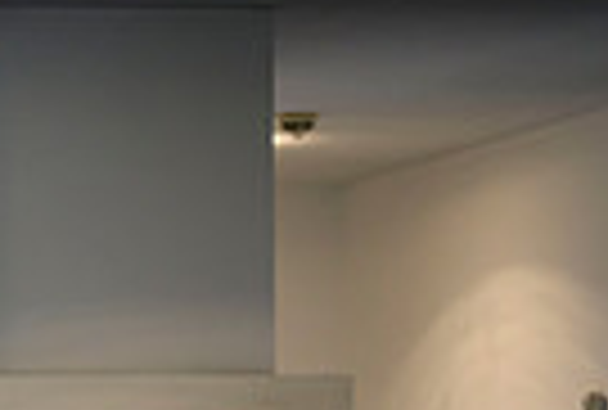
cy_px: 768
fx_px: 5660
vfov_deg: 4.1
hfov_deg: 6.0
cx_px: -641
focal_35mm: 334
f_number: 3.2
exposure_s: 1/500
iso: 2000
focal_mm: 74
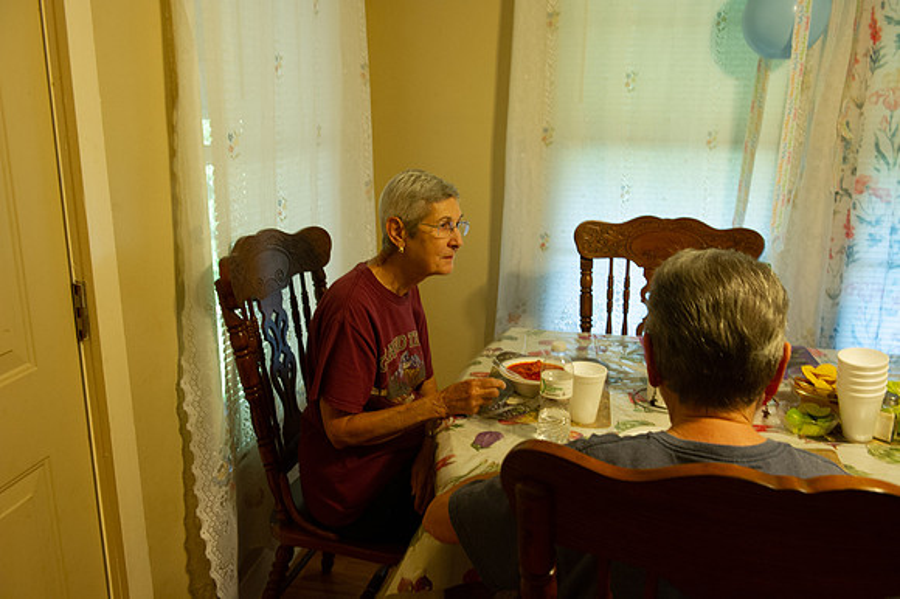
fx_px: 800
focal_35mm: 32
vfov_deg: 41.1
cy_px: 300
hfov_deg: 58.7
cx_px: 450
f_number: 5.6
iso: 2500
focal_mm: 32
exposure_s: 1/50
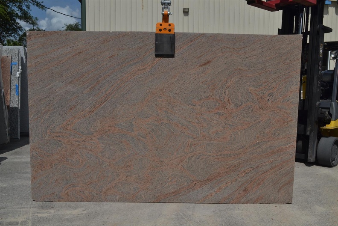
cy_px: 113
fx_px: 338
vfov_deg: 36.9
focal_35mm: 36
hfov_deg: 53.1
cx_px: 169
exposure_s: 1/1000
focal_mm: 24
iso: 400
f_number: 14
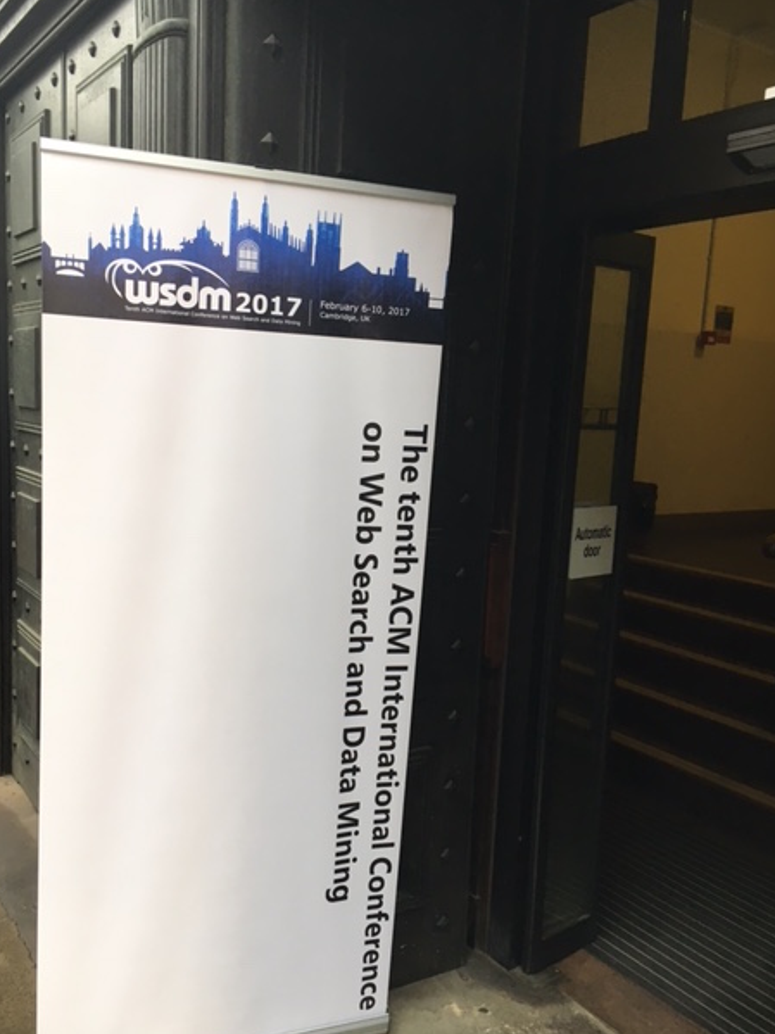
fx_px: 926
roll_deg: -3.1
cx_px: 366
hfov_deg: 45.4
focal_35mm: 31
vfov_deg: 58.4
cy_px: 530
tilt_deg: -7.9
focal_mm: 4.15
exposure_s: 1/33
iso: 64
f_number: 2.2
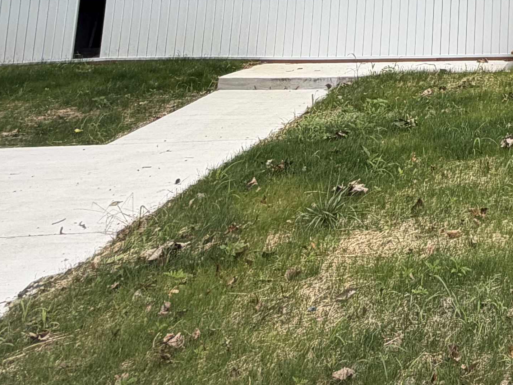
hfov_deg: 27.9
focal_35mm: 56
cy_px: -172
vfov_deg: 22.1
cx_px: 683
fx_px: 830
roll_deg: -0.1
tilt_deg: +10.1
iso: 25
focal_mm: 2.22
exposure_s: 1/770
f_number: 2.2
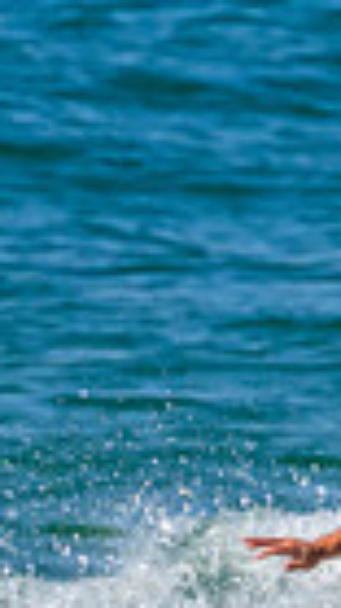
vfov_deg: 0.4
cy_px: 527
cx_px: 788
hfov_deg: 0.3
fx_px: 77750
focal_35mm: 4828
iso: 900
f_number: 11
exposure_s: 1/2000
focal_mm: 800
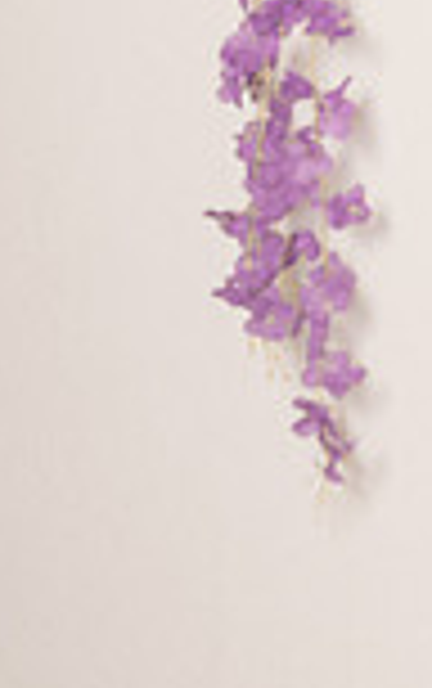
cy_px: 190
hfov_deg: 7.5
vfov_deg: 13.6
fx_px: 2874
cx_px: 1316
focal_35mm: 153
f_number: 3.5
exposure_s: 1/160
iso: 160
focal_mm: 33
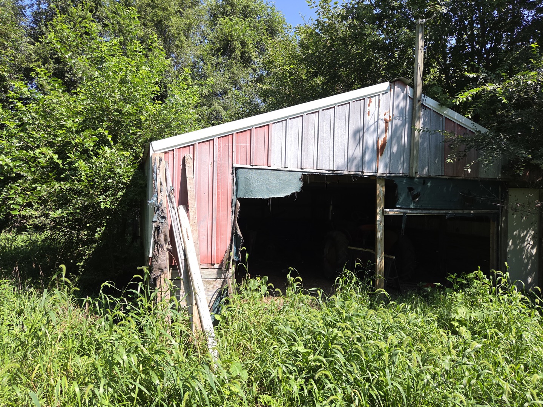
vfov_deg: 58.9
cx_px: 272
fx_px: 361
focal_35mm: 23
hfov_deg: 73.9
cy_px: 204
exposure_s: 1/579
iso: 25
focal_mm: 5.4
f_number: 1.8
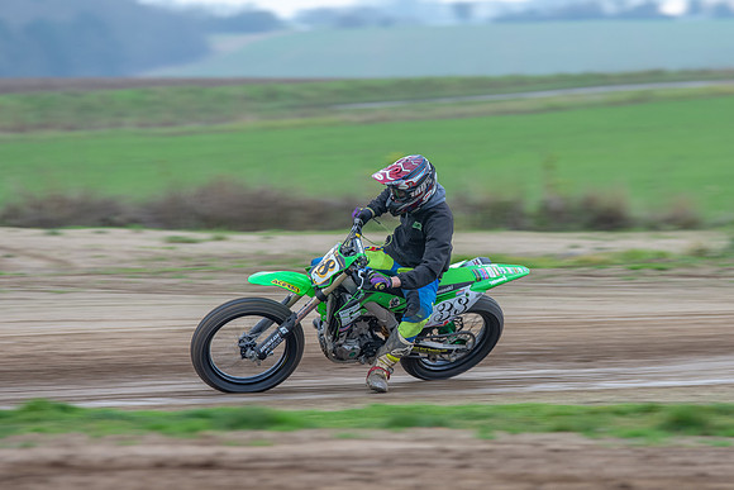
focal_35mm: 360
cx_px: 435
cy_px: 288
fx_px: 7351
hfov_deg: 5.7
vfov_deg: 3.8
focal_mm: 200
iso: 640
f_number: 4
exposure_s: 1/200
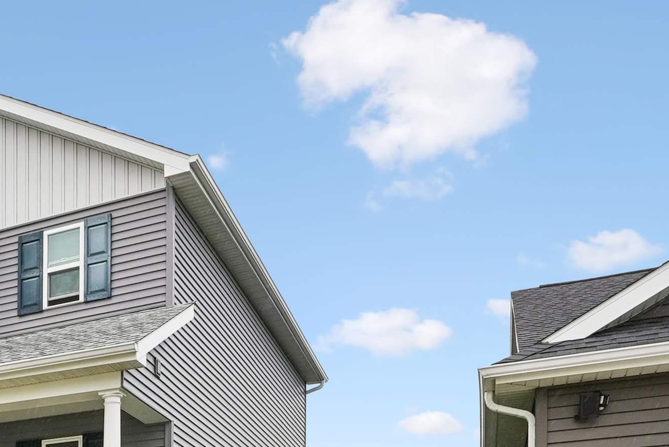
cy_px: 400
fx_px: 818
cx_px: -50
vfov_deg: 29.3
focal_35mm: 44
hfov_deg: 37.8
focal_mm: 19
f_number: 9
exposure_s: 1/250
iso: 400
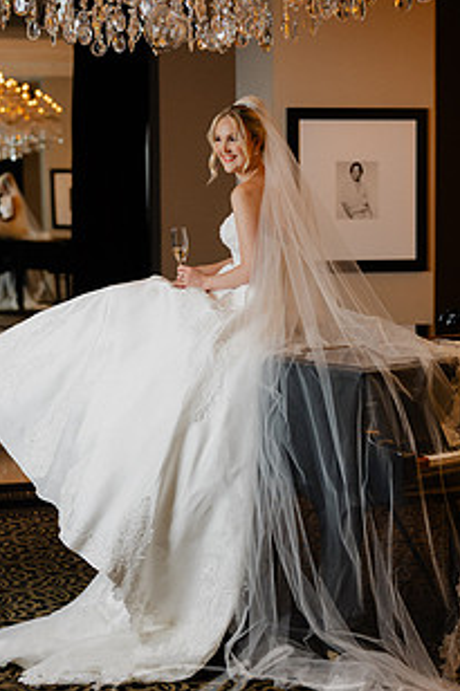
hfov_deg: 18.7
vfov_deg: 27.7
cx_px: 227
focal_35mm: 73
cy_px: 298
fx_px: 1401
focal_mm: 50
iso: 250
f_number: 2.2
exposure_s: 1/200
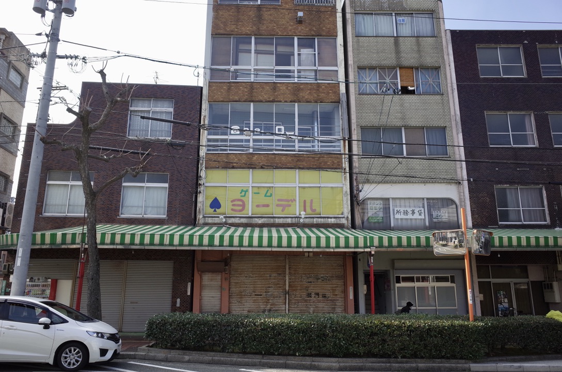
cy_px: 186
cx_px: 281
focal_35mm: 28
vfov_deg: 46.2
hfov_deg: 65.6
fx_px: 436
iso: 100
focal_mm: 18.3
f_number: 5.6
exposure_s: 1/200
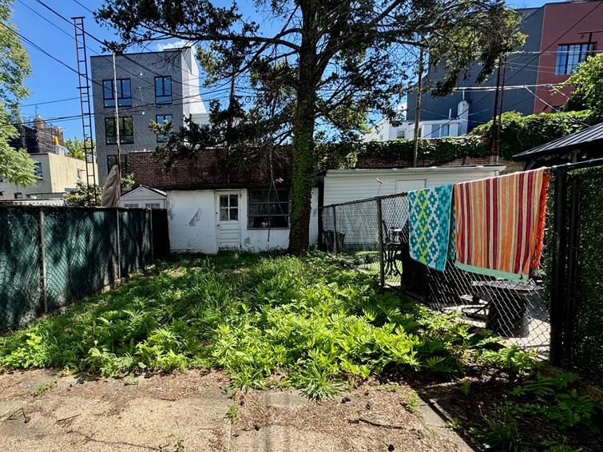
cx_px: 218
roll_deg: +0.5
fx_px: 331
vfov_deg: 68.3
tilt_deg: -8.6
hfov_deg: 82.7
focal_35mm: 19
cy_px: 260
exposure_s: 1/467
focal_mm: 2.22
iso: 40
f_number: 2.2
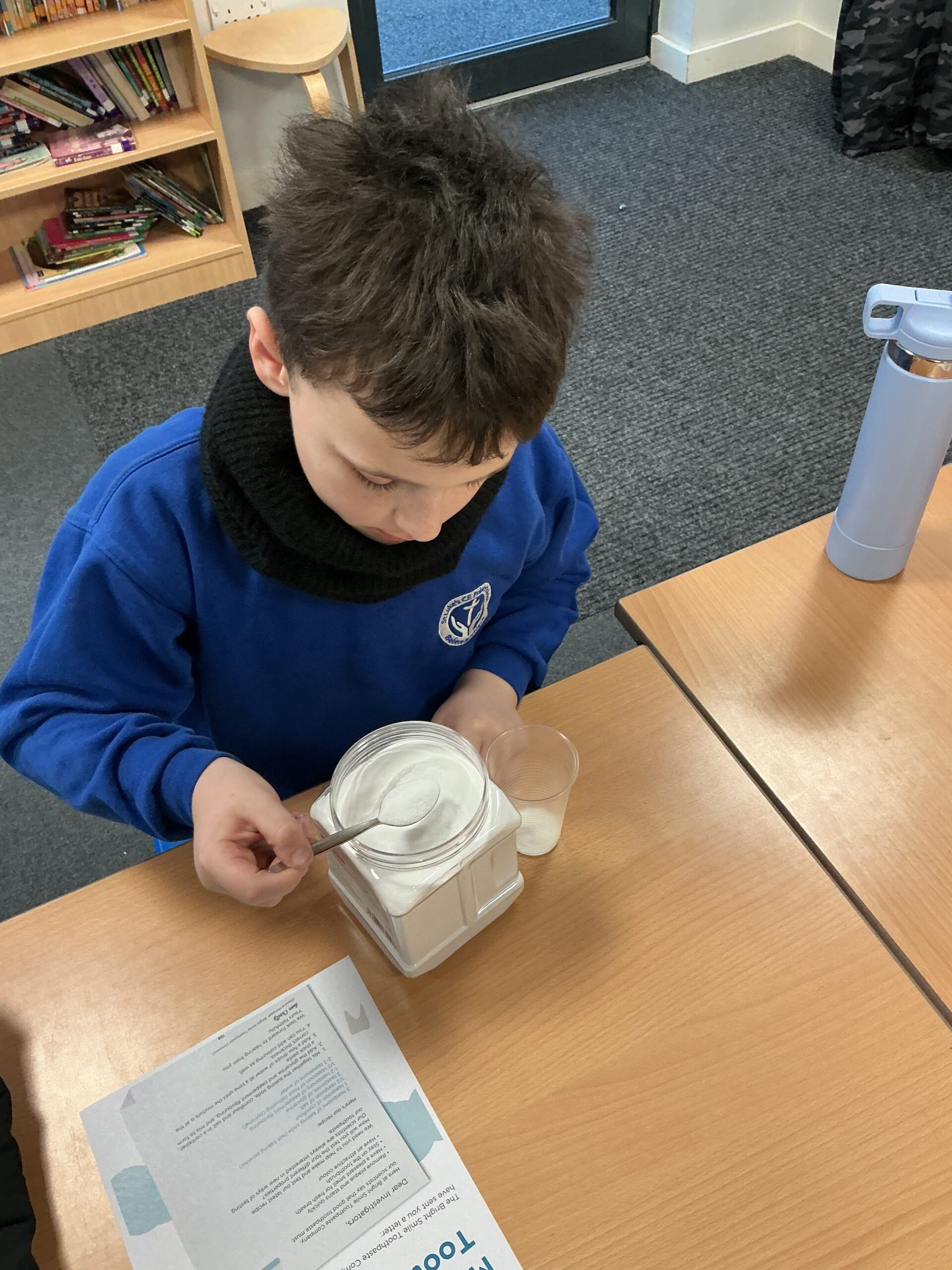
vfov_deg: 61.7
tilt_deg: -49.5
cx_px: 476
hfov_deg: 48.2
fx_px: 1063
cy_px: 635
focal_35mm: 29
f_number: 1.8
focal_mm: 3
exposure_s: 1/60
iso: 100
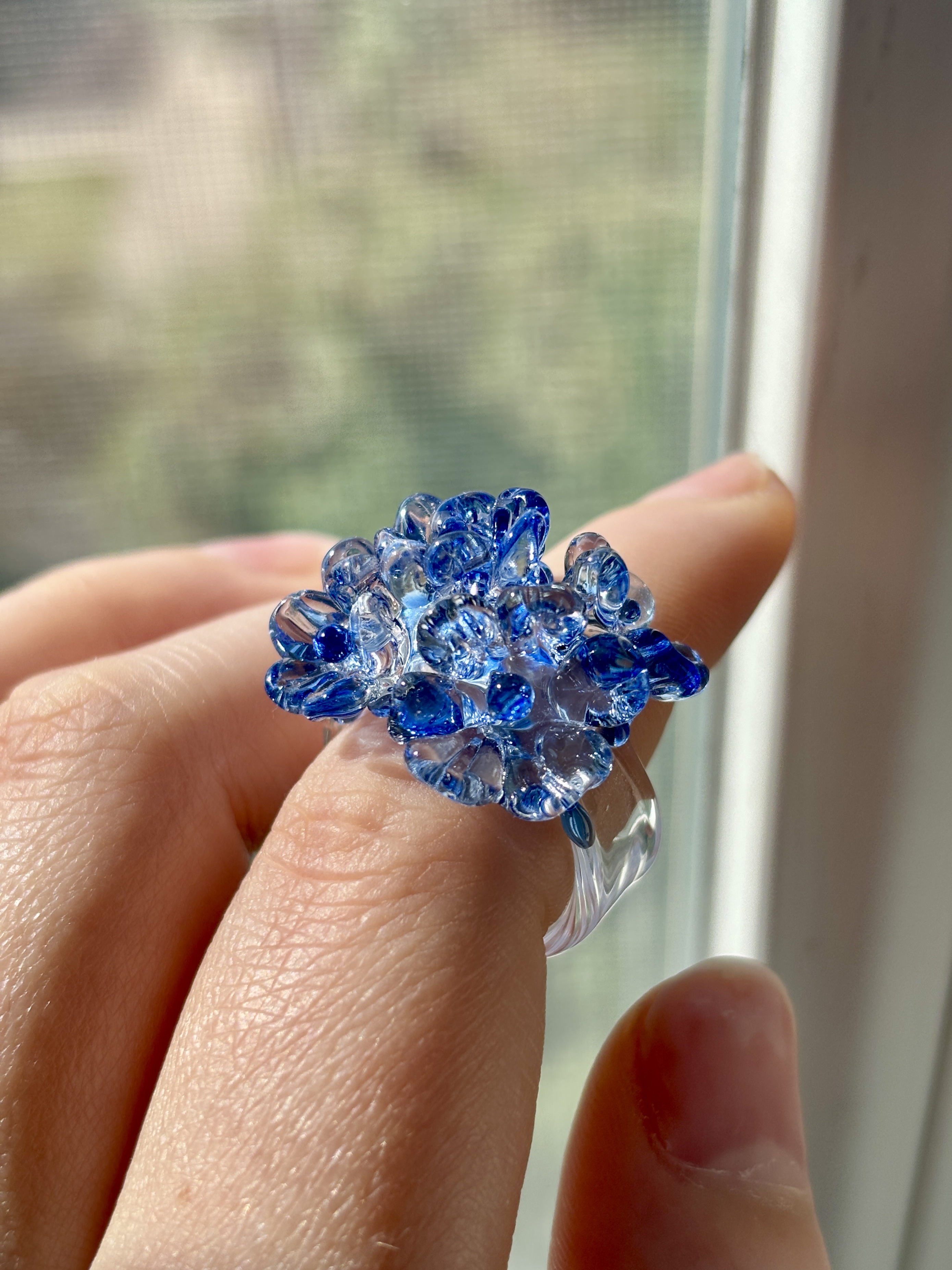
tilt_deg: -36.4
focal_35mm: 52
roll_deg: +0.3
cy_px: 635
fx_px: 1907
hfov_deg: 28.0
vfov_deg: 36.8
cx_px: 476
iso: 32
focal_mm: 5.96
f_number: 1.6
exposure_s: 1/970
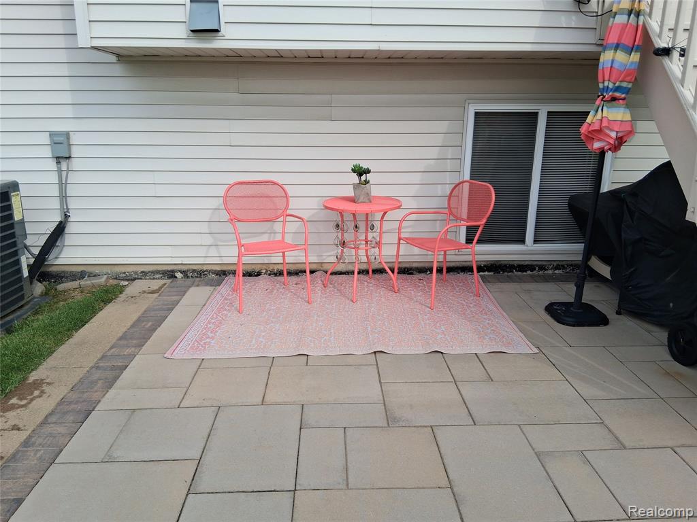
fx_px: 524
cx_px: 348
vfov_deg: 53.1
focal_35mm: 26
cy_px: 261
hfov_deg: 67.3
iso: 25
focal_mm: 3.98
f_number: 1.8
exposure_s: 1/442
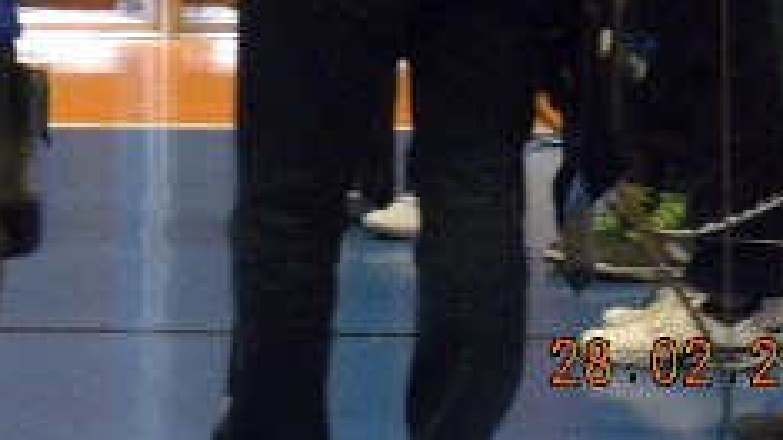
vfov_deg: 3.9
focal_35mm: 311
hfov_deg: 6.9
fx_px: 6455
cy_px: -270
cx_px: -60
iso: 400
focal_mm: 18.8
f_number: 4
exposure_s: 1/26
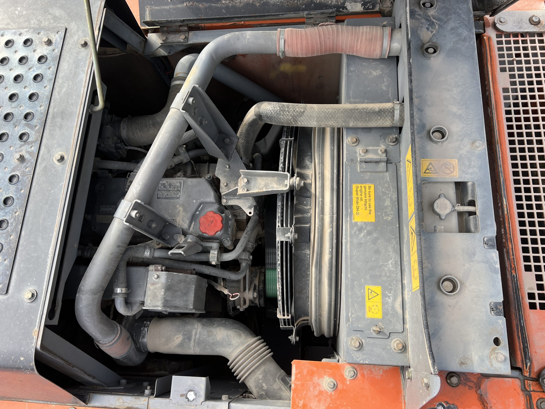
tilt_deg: -73.8
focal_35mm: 26
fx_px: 409
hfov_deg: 67.3
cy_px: 204
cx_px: 272
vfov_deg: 53.1
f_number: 1.5
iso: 50
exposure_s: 1/853
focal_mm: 5.7
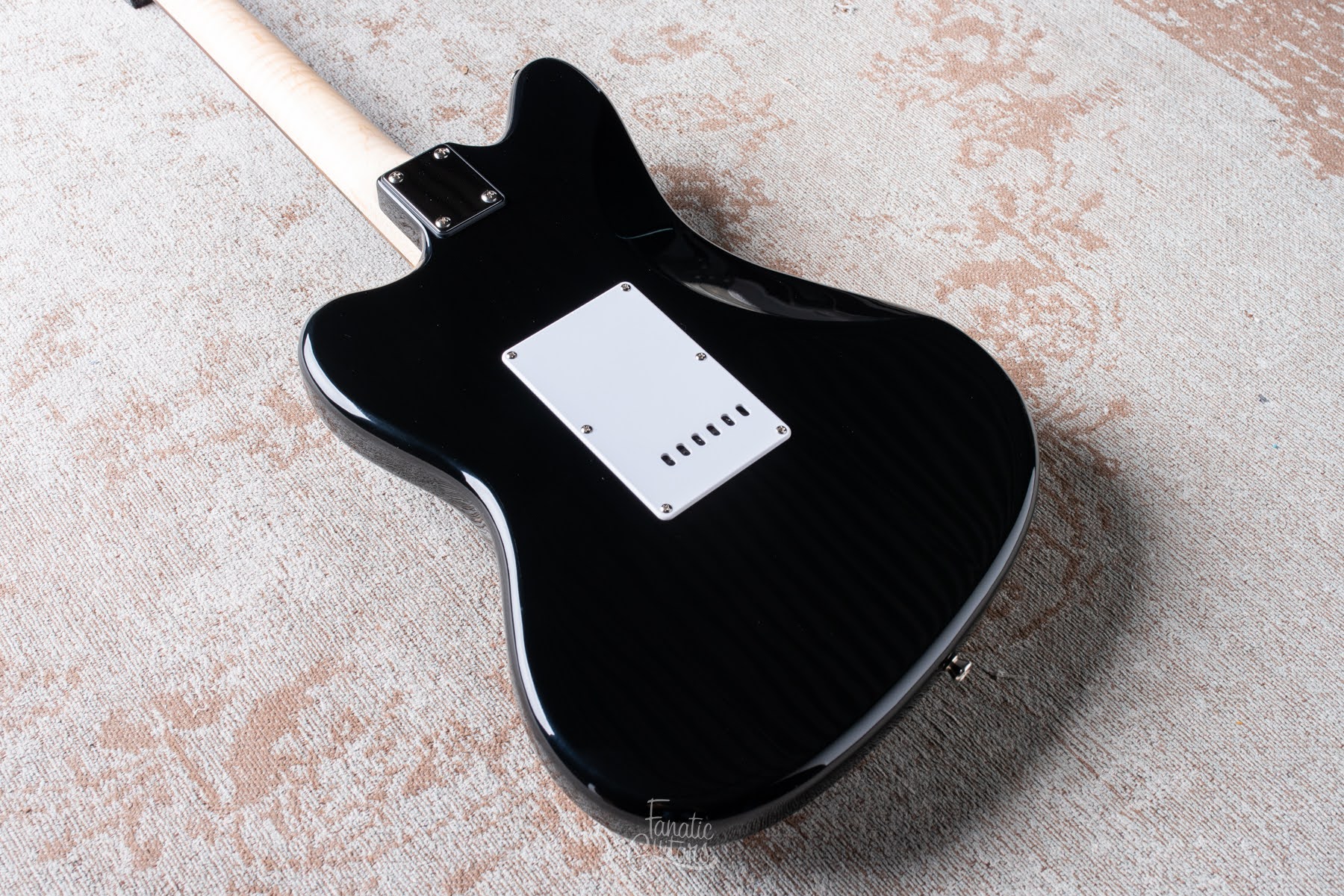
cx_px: 672
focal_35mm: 40
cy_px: 461
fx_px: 1479
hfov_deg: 48.9
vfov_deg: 33.7
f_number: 11
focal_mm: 35
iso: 100
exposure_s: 1/125
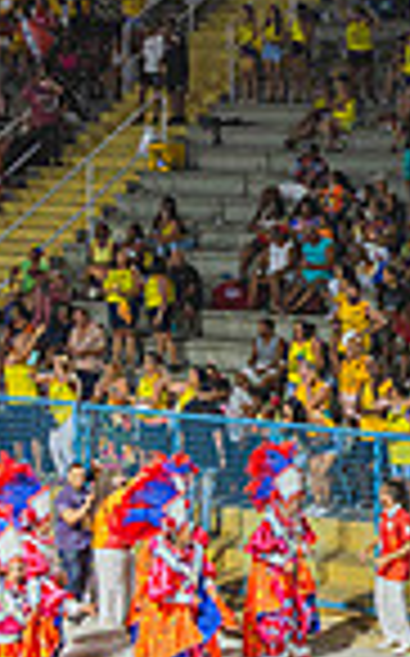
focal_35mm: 110
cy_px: 400
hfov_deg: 11.4
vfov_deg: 18.9
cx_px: 599
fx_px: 1970
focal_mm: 35
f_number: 4
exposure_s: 1/320
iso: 1600
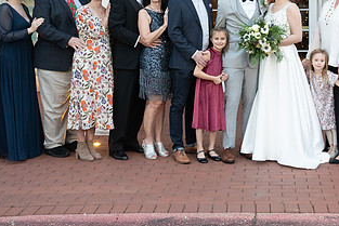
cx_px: 262
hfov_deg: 27.6
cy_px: 21
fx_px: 678
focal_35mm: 72
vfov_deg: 18.6
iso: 2000
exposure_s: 1/100
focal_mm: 38
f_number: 4
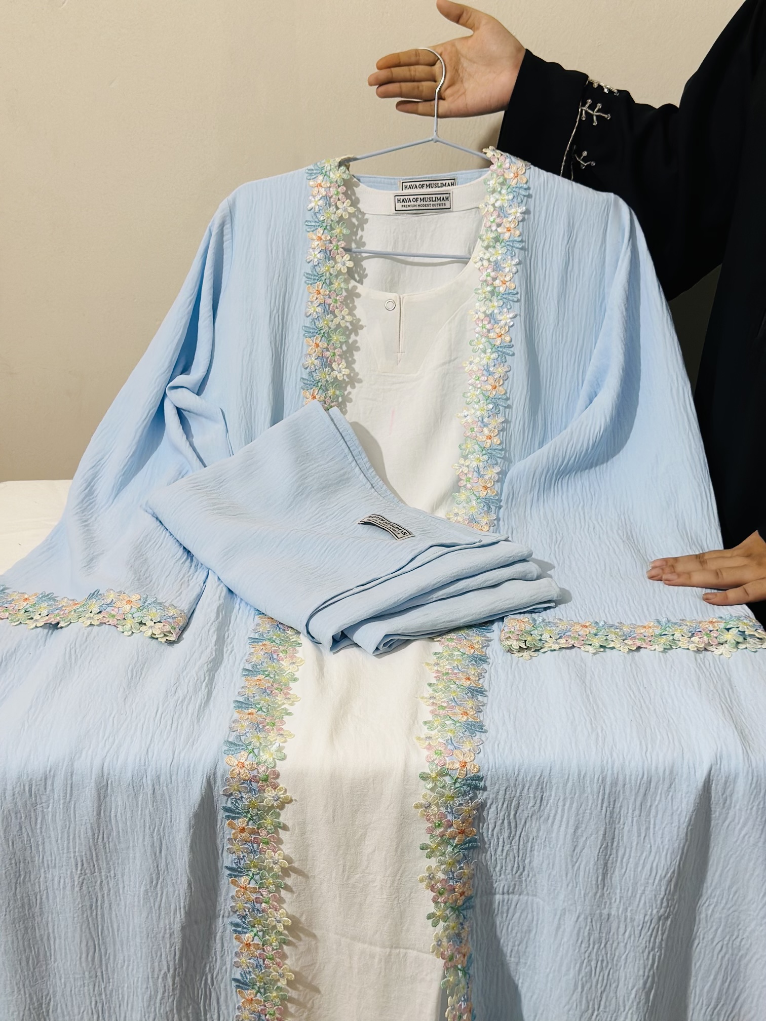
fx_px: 1416
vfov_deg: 39.7
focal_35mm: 48
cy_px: 510
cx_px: 383
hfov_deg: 30.3
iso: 125
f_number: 1.78
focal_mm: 6.86
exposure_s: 1/73
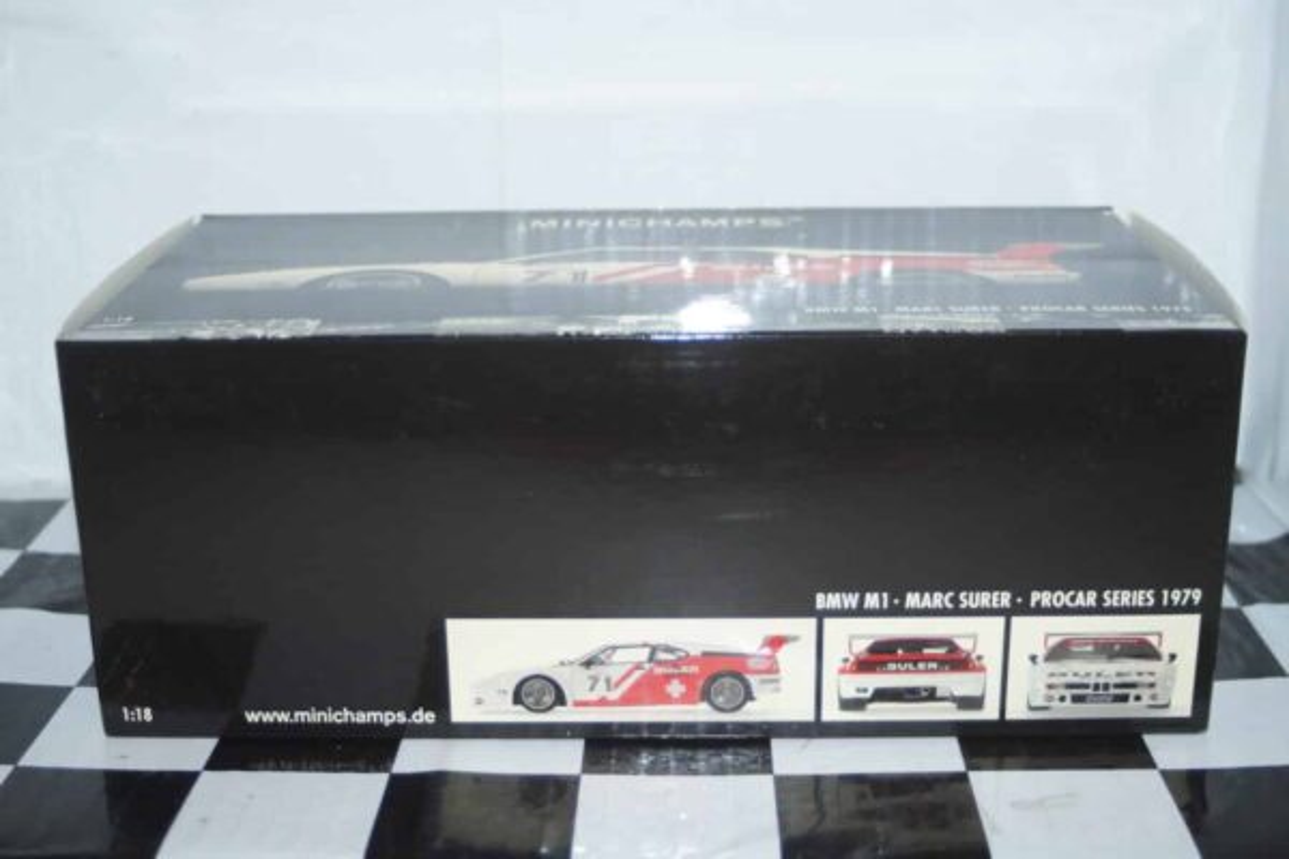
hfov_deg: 37.9
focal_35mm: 52
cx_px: 644
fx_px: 1880
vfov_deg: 25.8
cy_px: 430
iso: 320
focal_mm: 35
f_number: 4
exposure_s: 1/100
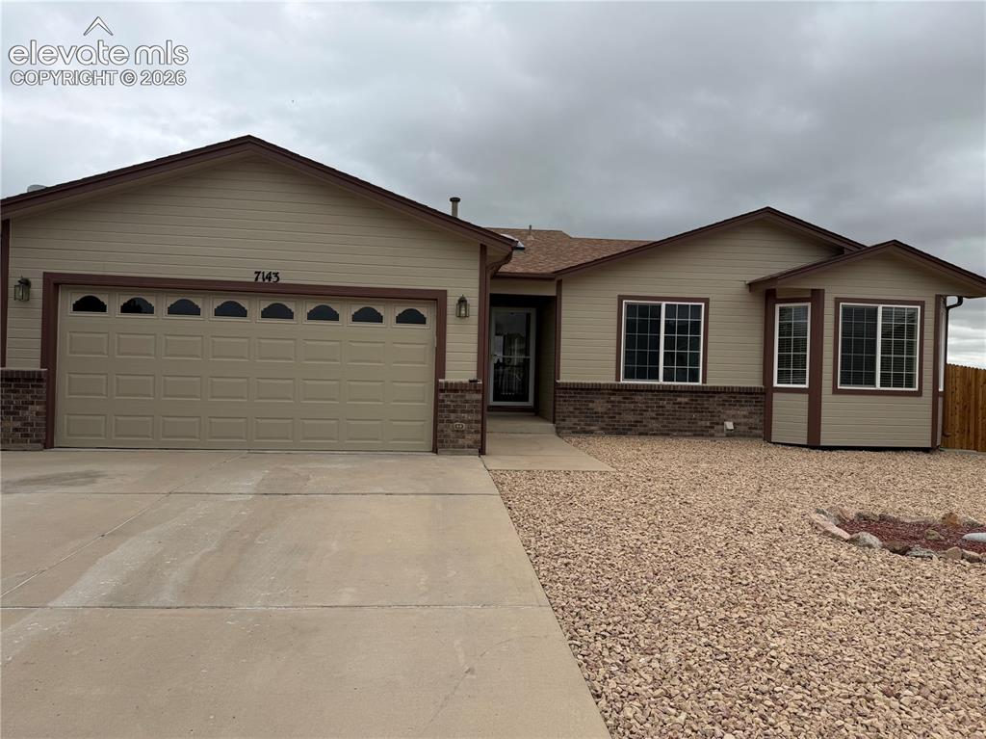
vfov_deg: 56.8
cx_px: 493
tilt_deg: +0.8
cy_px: 370
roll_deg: -1.5
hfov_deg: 71.6
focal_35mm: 24
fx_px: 683
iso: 80
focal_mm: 6.76
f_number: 1.78
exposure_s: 1/6173
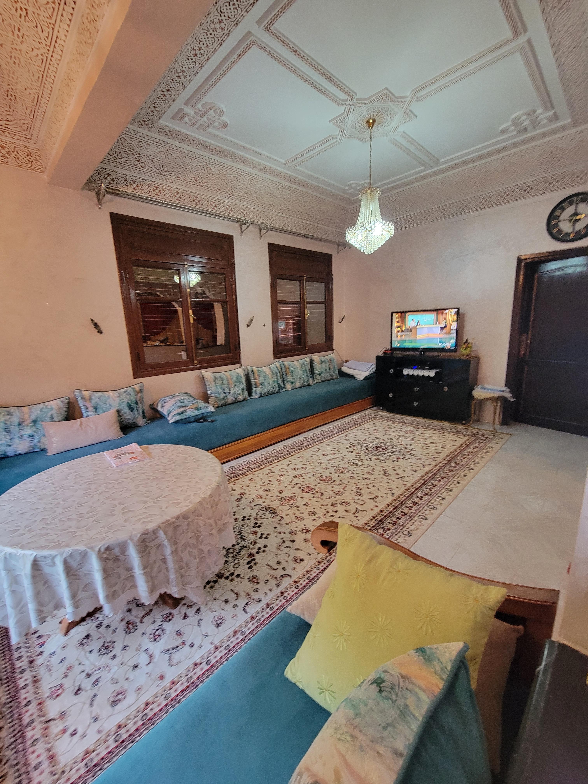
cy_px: 392
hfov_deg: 89.9
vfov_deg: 106.2
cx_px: 294
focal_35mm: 13
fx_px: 294
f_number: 2.2
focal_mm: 2.2
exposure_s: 1/33.3
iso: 400
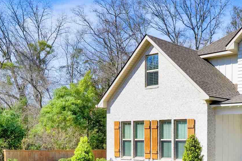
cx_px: 235
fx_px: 343
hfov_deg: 35.6
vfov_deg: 25.7
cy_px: 143
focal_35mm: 51
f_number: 11
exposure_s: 1/800
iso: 400
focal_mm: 14
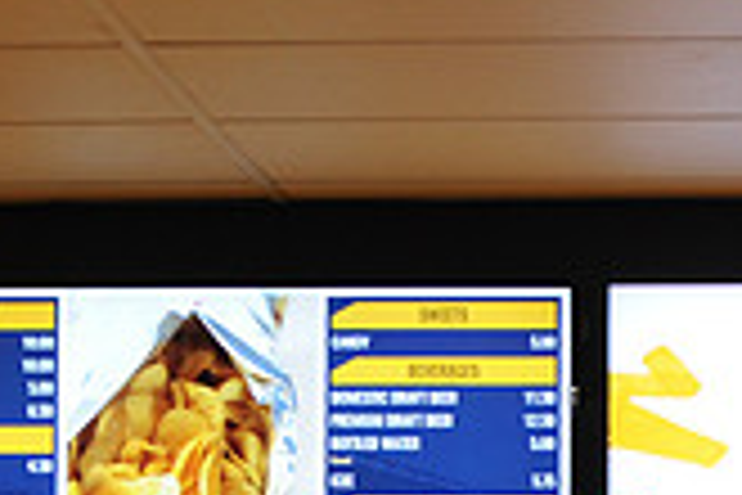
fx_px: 5791
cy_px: 621
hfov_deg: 7.3
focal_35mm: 281
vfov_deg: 4.9
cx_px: 598
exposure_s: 1/250
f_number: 2.8
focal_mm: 80
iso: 1250
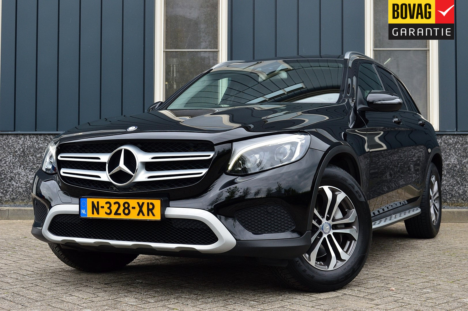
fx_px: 682
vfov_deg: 25.7
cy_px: 156
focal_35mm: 52
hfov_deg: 37.9
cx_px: 234
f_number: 9
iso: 400
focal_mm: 35
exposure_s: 1/160
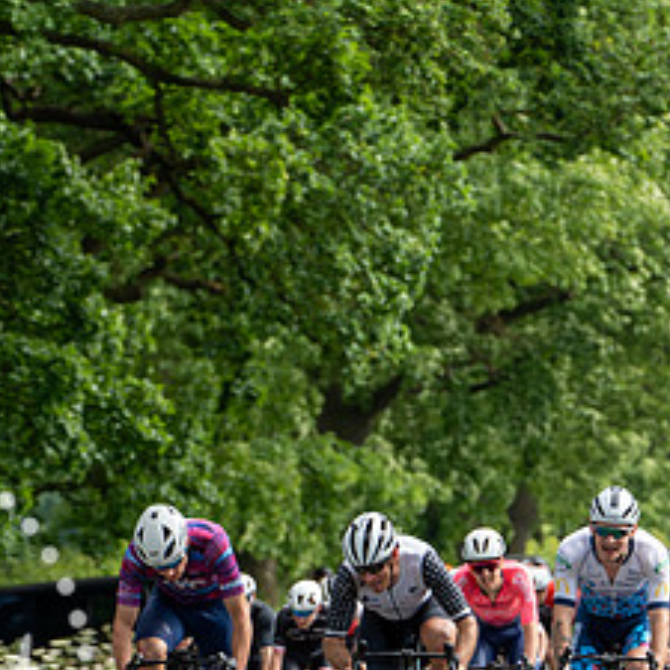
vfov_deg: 5.1
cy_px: 540
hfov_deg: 5.2
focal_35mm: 340
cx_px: 280
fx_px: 7445
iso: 100
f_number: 4.5
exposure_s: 1/200
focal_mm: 155
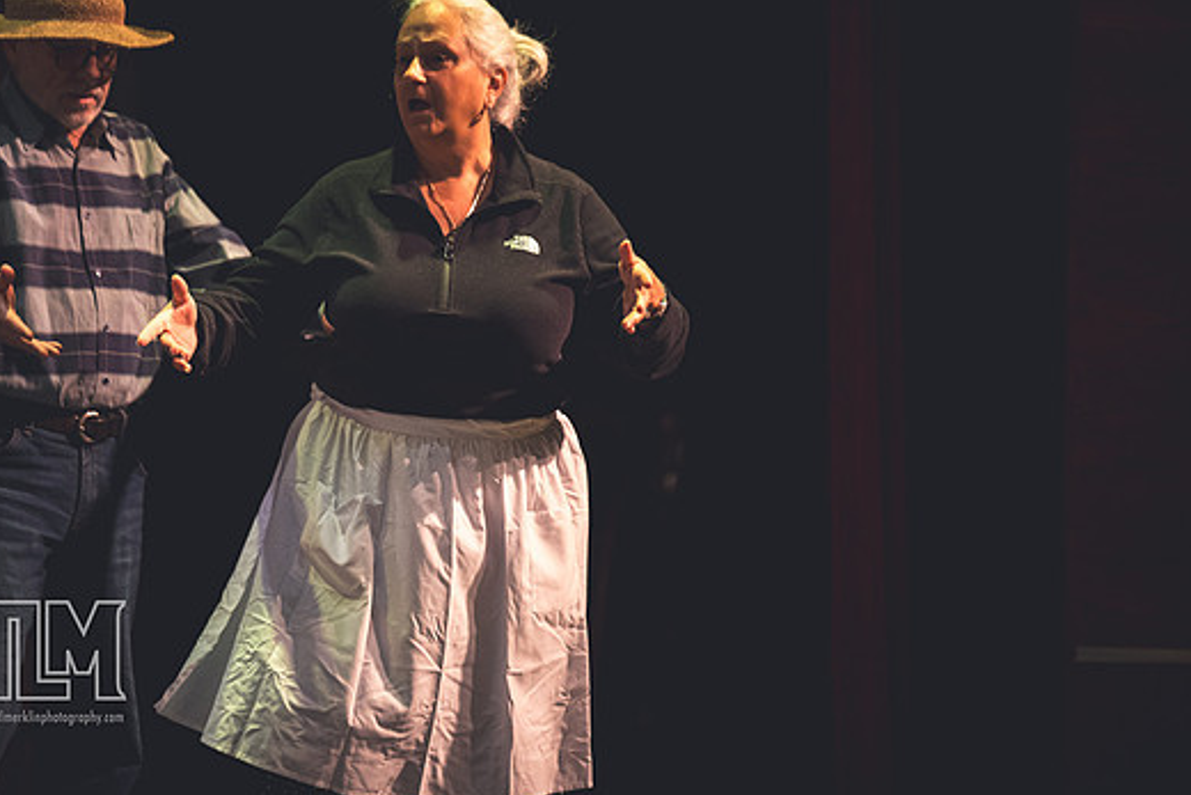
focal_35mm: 223
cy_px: 386
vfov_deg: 6.2
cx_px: 543
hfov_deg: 9.2
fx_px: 7379
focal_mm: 200
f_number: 2.8
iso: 4500
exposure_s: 1/250
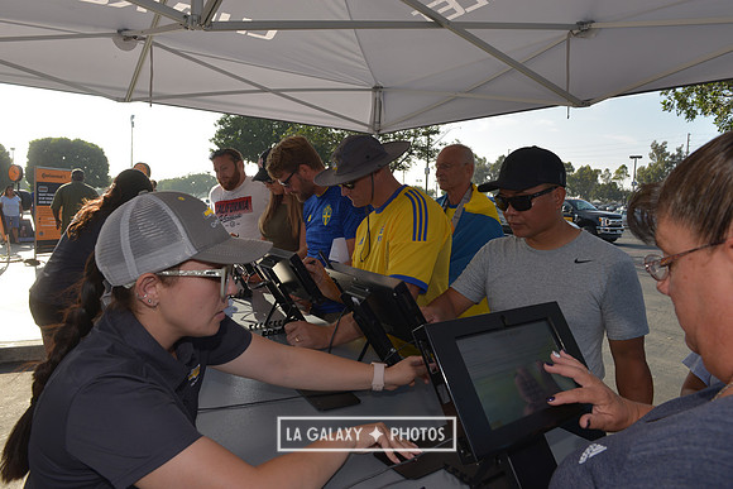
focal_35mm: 24
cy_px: 244
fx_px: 489
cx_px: 366
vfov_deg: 53.2
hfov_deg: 73.7
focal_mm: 24
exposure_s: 1/250
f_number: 10
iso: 200
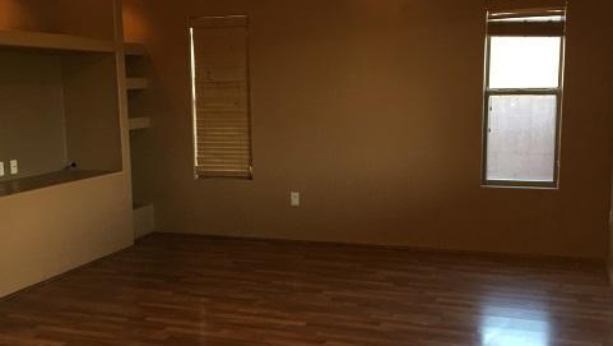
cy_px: 189
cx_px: 285
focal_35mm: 42
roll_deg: +1.0
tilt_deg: -9.1
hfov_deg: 48.3
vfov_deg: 28.4
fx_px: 683
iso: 80
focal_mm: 4.15
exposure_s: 1/30
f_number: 2.2
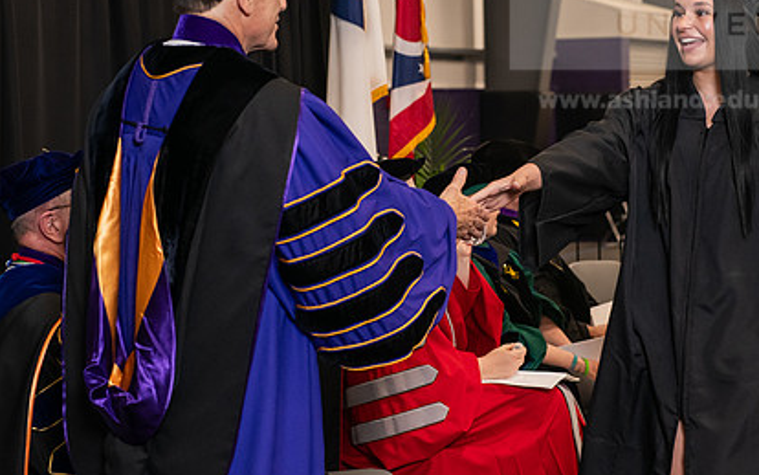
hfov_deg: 20.8
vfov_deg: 13.1
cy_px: 138
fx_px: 2069
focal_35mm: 100
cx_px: 455
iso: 1600
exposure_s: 1/125
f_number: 5
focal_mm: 70
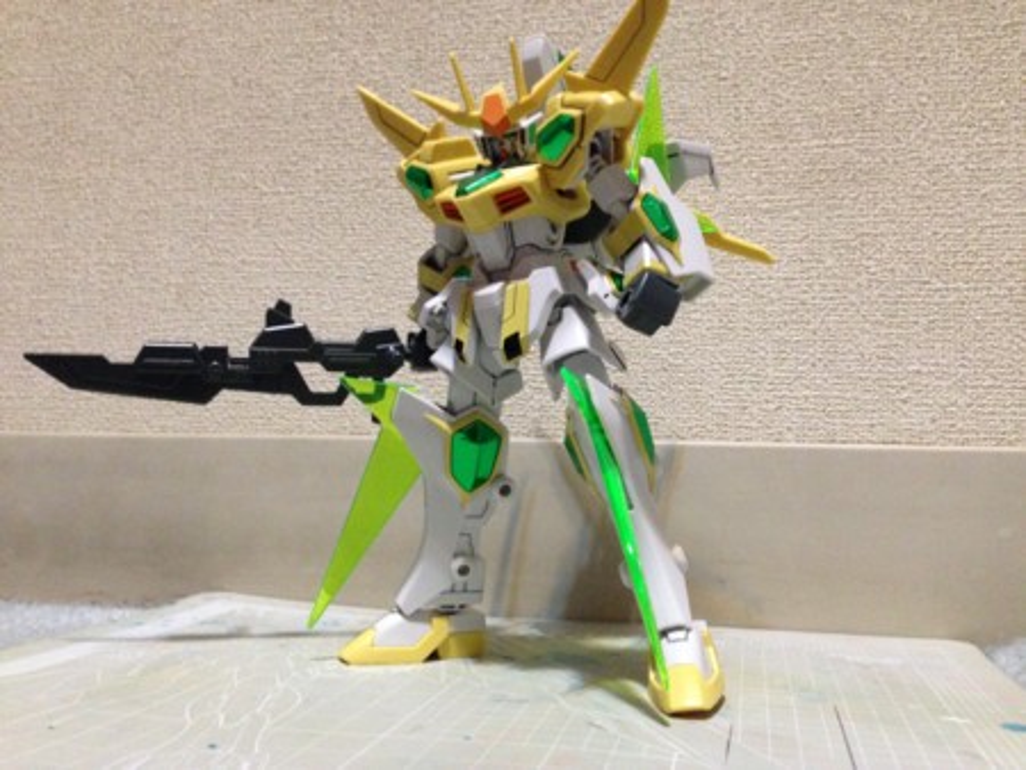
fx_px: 979
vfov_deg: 43.0
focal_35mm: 33
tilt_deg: +6.6
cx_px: 513
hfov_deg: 55.3
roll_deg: -2.8
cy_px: 385
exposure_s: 1/15
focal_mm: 4.12
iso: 500
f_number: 2.4
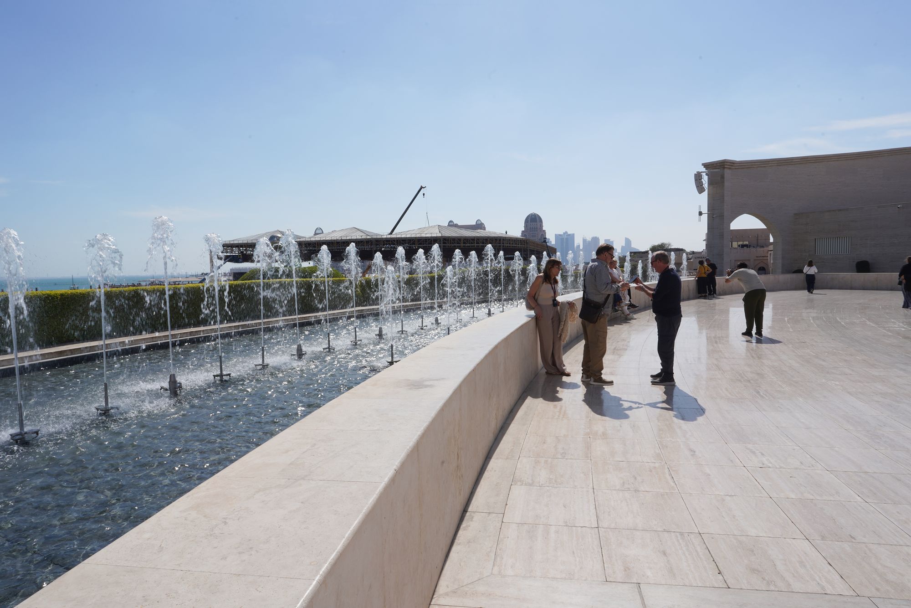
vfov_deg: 53.1
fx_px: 607
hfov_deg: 73.7
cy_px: 304
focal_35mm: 24
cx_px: 456
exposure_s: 1/100
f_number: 22
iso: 100
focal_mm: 24
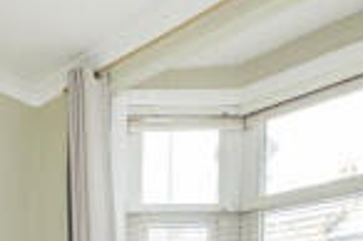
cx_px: 94
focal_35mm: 49
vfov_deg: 22.3
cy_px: 366
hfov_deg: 39.4
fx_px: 494
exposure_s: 1/50
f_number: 6.4
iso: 400
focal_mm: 10
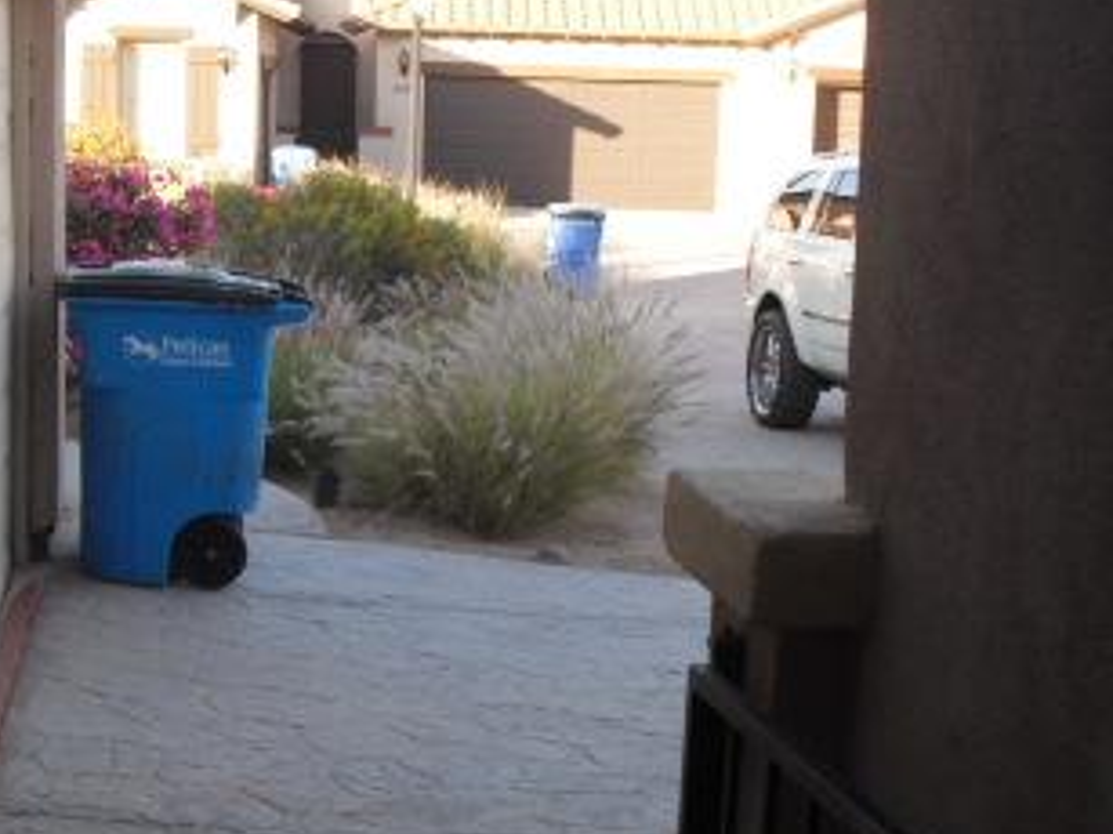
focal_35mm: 75
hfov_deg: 25.7
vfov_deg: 19.6
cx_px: 276
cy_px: 417
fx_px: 2411
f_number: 3.1
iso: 100
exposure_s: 1/200
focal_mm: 6.3
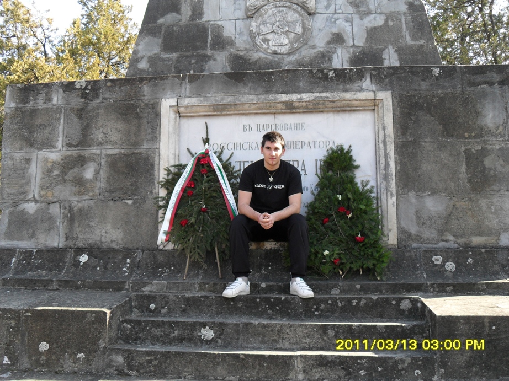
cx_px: 254
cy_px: 190
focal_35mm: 35
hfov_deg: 52.6
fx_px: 515
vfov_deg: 40.7
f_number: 2.8
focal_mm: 6.2
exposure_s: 1/250
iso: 100
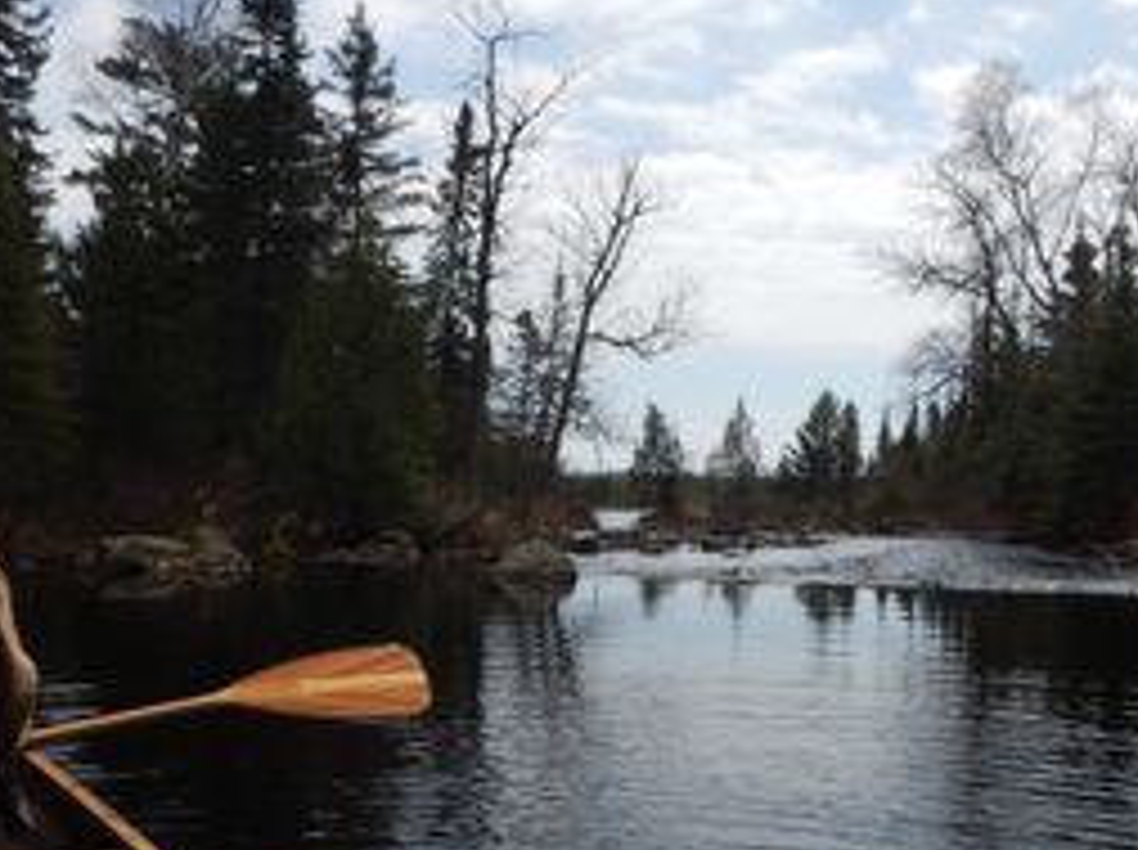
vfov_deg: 37.5
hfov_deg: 48.9
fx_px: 1247
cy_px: 508
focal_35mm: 38
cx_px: 657
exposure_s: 1/1250
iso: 125
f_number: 4.1
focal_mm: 4.3
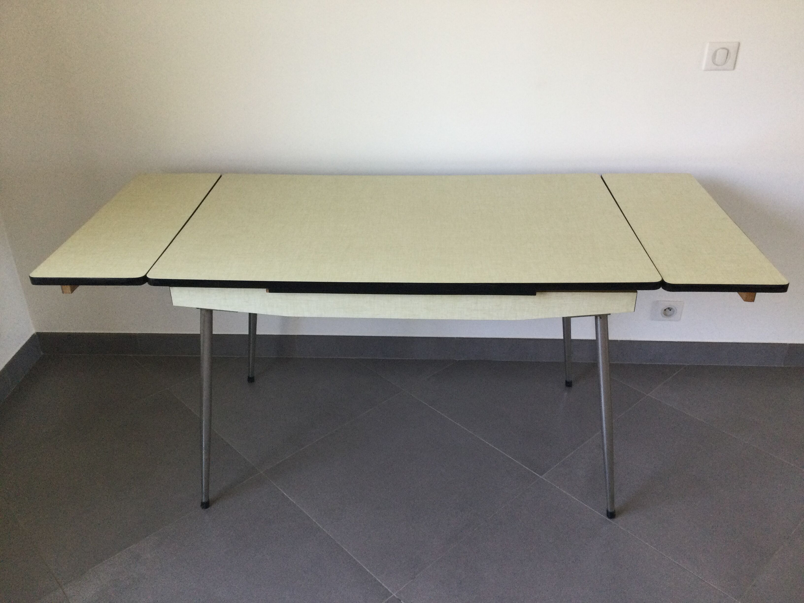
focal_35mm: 31
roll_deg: +1.2
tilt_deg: -29.4
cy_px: 302
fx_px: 720
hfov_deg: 58.4
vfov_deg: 45.4
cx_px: 402
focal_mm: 3.3
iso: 40
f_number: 2.4
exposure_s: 1/33
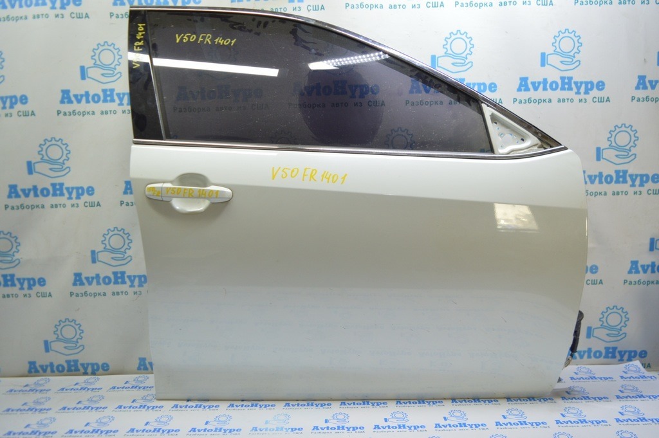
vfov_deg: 47.9
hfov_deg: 67.4
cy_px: 219
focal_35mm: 27
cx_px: 330
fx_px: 494
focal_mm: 18
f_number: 3.5
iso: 400
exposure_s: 1/60
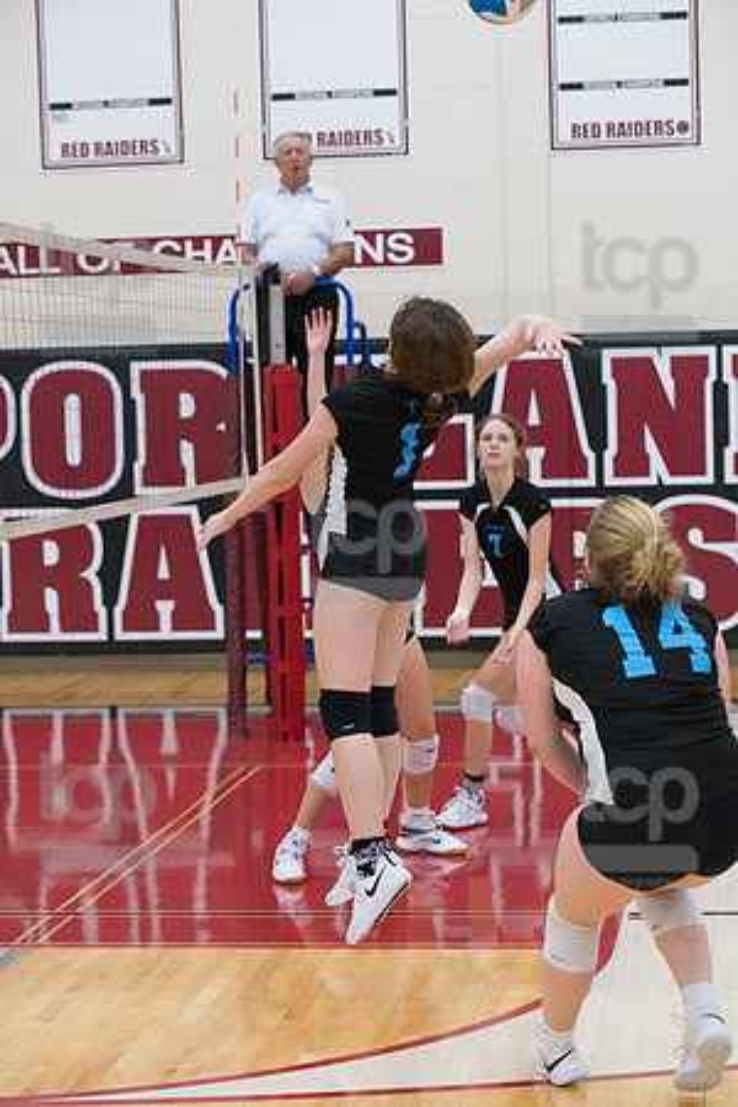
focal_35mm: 90
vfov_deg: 22.6
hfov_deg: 15.2
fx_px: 2767
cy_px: 554
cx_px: 369
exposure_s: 1/1000
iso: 6400
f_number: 4.5
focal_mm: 90
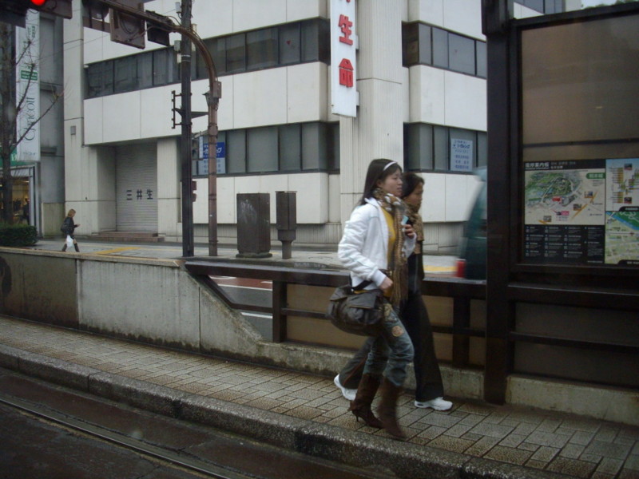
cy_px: 240
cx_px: 320
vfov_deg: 38.7
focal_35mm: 37
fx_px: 683
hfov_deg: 50.1
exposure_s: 1/100
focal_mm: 6.2
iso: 160
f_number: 2.8
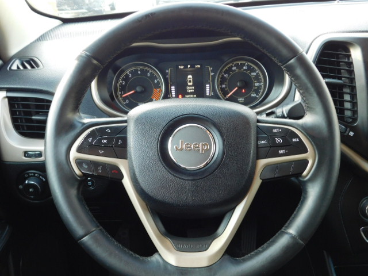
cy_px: 138
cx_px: 184
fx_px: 383
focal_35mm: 36
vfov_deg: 39.7
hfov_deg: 51.4
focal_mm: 6.3
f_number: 3.5
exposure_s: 1/30
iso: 160
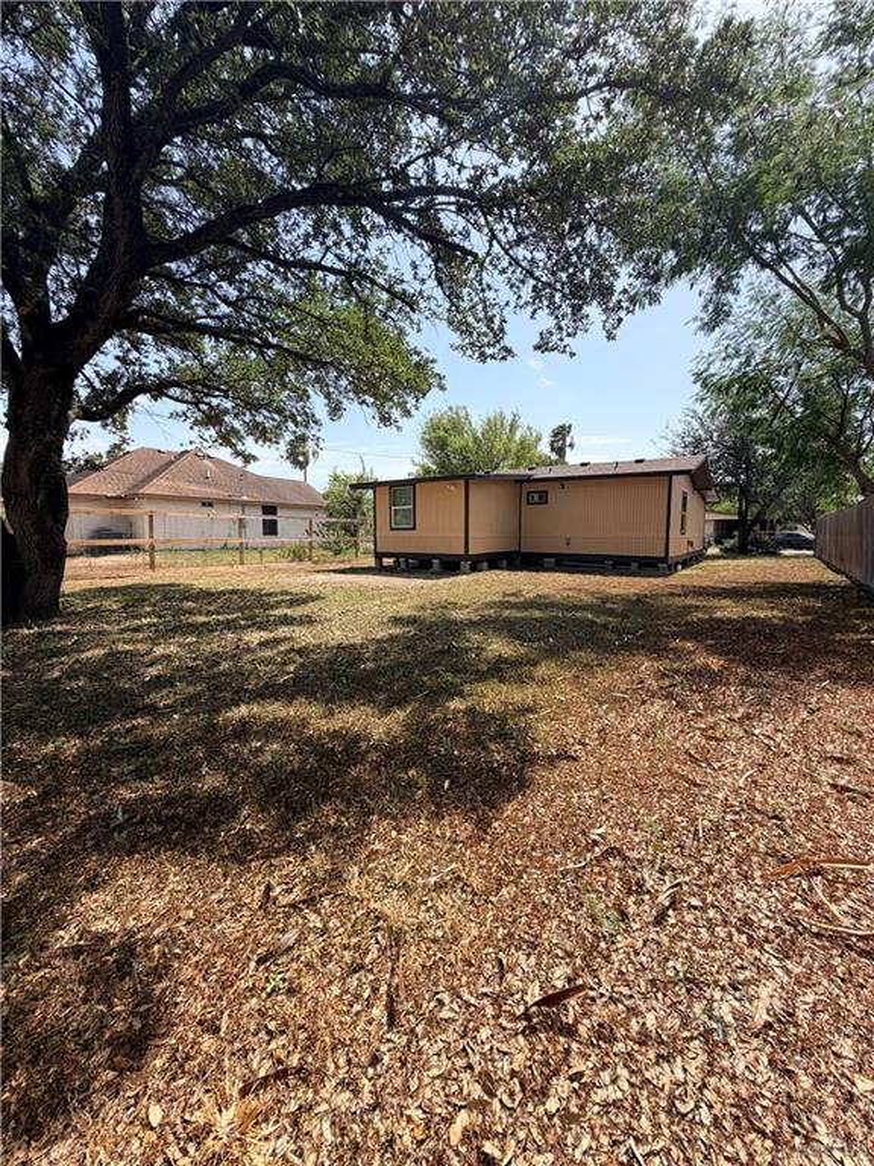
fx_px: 471
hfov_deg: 85.7
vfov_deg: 102.1
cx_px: 437
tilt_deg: -5.7
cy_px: 583
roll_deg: +0.5
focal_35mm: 14
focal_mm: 2.22
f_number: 2.2
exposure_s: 1/770
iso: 32
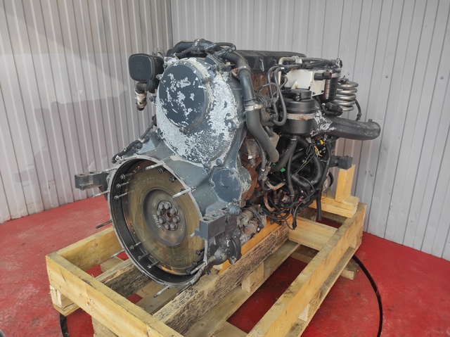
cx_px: 225
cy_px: 168
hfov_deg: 69.4
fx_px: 325
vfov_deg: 54.8
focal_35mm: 25
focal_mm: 5.43
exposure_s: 1/100
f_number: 1.89
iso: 100
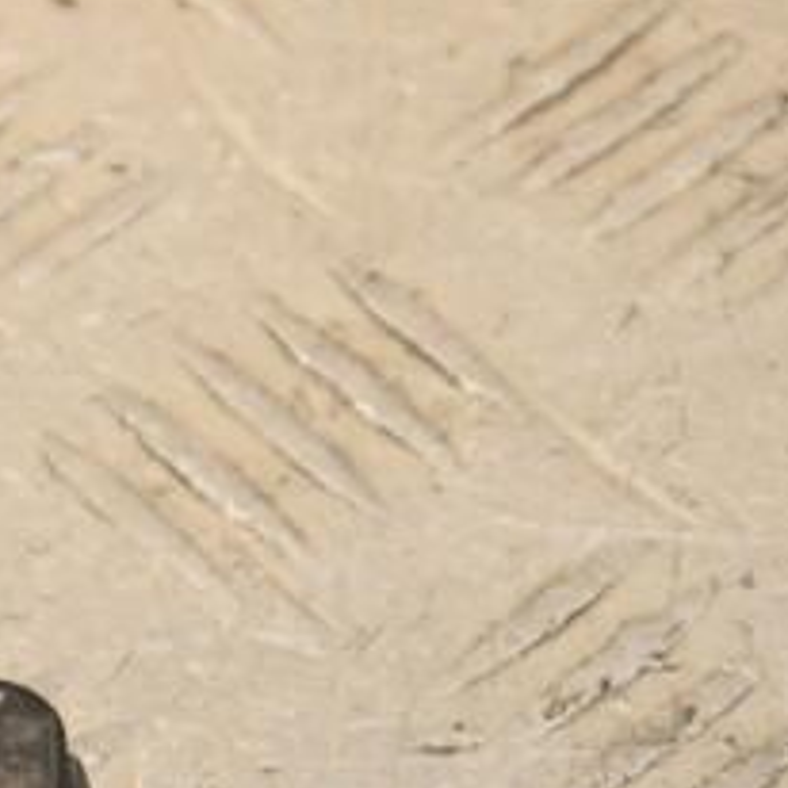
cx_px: -119
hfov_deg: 4.5
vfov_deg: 4.5
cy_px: 742
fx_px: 10050
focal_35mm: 390
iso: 800
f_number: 9
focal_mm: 105
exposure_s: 1/200
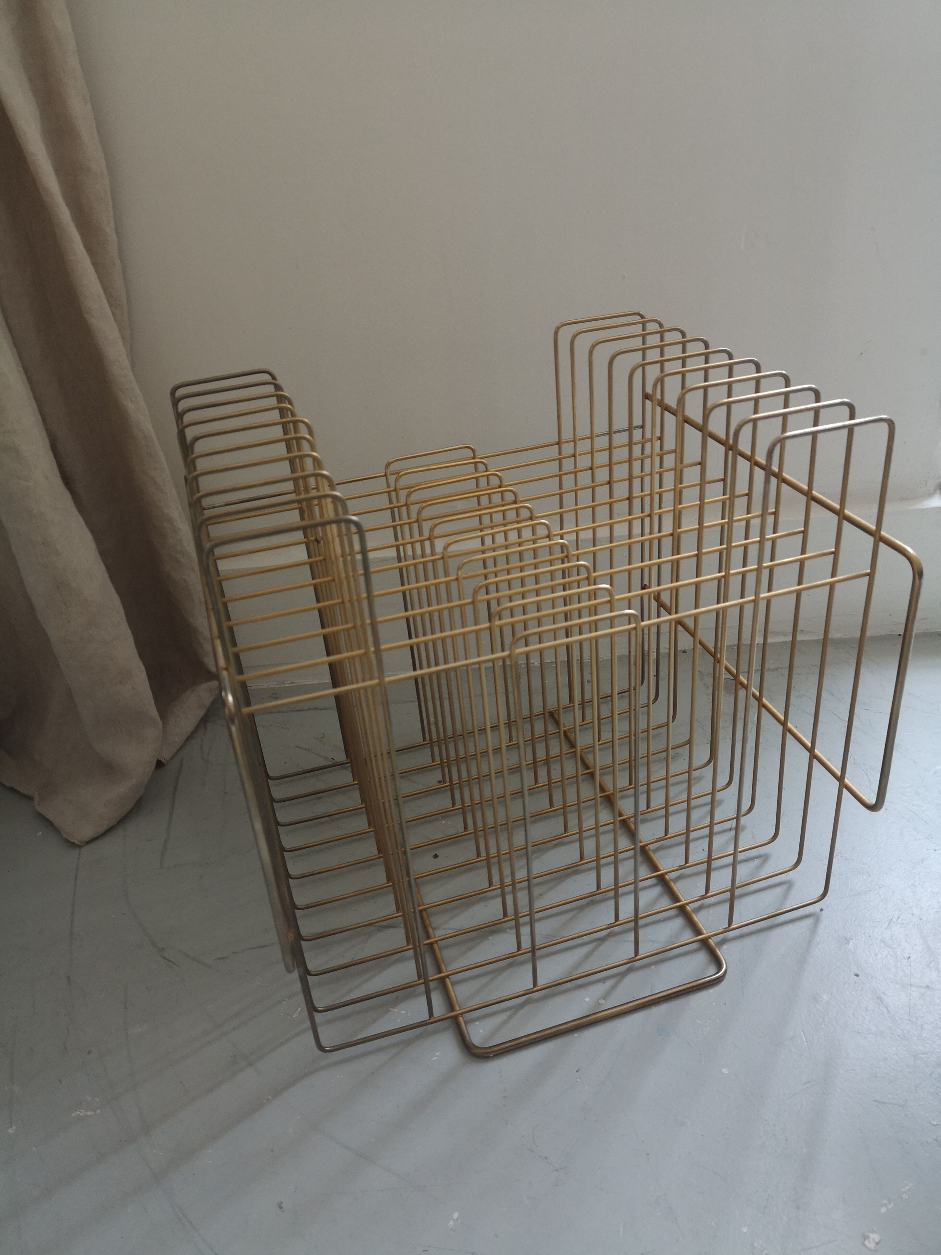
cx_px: 470
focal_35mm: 27
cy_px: 628
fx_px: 979
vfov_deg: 65.3
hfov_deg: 51.4
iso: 100
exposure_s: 1/50
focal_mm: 3.95
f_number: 1.8
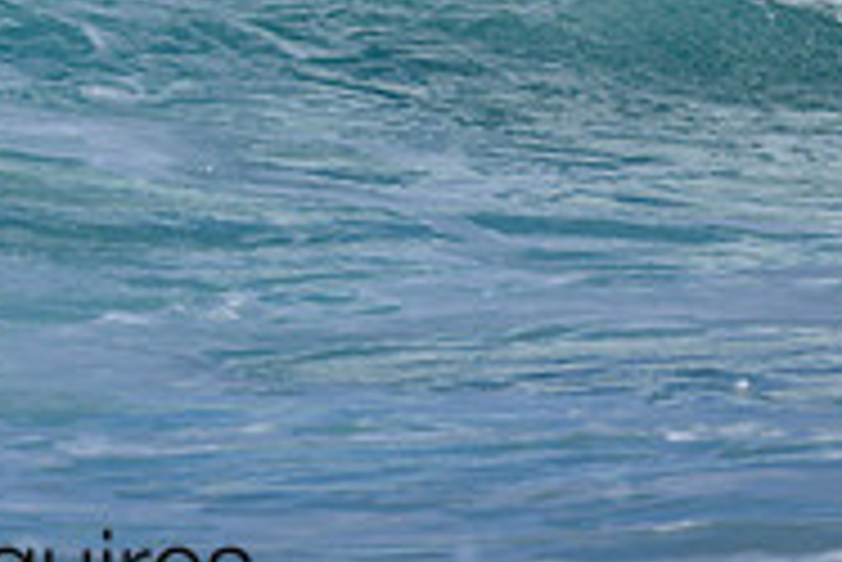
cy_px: -150
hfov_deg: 0.6
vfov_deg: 0.4
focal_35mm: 3399
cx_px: -370
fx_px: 79558
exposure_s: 1/2000
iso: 180
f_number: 6.3
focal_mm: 800
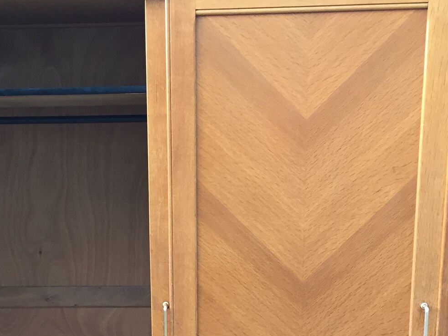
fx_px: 763
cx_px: 170
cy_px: 317
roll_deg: +1.0
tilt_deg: -11.7
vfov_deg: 24.0
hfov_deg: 32.6
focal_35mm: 59
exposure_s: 1/33
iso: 80
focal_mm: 4.15
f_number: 2.2
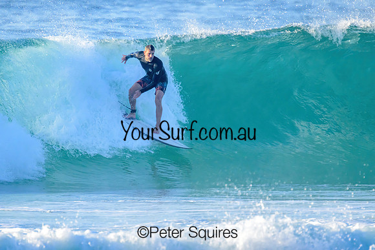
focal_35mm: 931
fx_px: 9704
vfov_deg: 1.5
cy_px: 110
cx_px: 183
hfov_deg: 2.2
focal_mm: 800
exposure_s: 1/1600
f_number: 11
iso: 2000
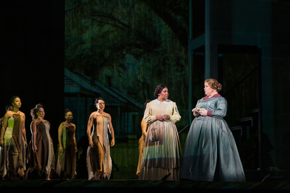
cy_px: 97
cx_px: 145
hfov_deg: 20.8
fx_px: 790
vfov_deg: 14.0
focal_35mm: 98
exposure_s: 1/200
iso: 1250
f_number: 2.8
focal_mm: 96
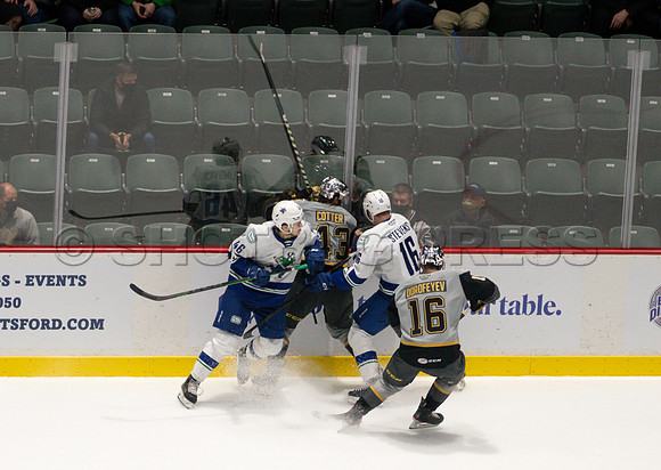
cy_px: 333
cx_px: 339
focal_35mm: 301
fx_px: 5639
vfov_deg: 4.8
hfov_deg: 6.7
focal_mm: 162
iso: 2500
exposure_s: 1/800
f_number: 4
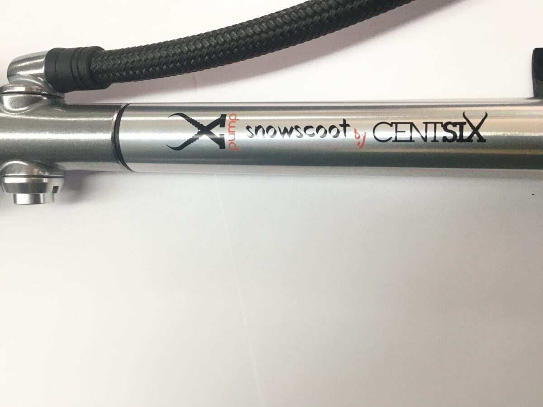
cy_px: 204
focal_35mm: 29
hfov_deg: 61.7
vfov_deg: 48.2
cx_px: 272
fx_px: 455
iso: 40
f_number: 2.2
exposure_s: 1/30
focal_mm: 4.15
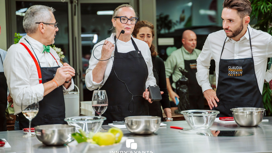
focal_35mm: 82
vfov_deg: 14.7
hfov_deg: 25.9
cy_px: 67
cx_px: 132
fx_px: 591
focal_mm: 75
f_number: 2.8
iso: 5000
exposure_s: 1/320
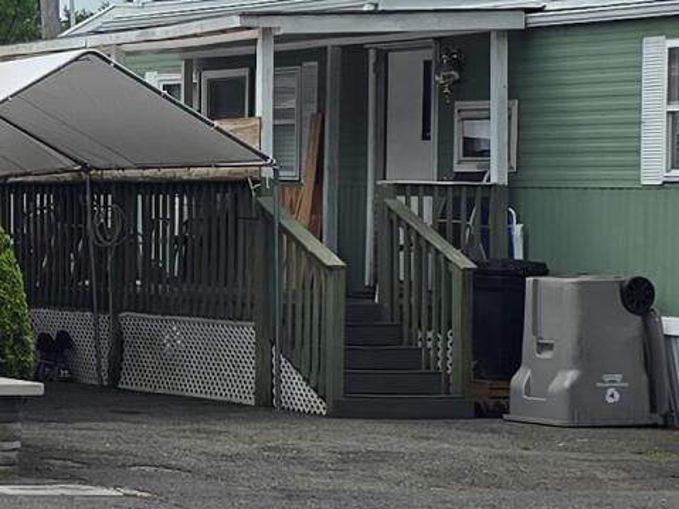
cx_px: -573
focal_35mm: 144
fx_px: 2824
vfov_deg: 10.3
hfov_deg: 12.4
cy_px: 129
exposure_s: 1/812
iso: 12
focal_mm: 6.3
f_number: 1.7
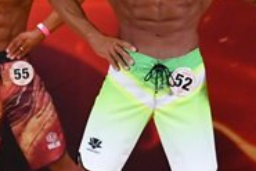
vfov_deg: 1.8
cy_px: 46
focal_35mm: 781
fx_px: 5563
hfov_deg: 2.6
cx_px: -122
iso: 3200
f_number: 5.6
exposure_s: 1/400
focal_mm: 125
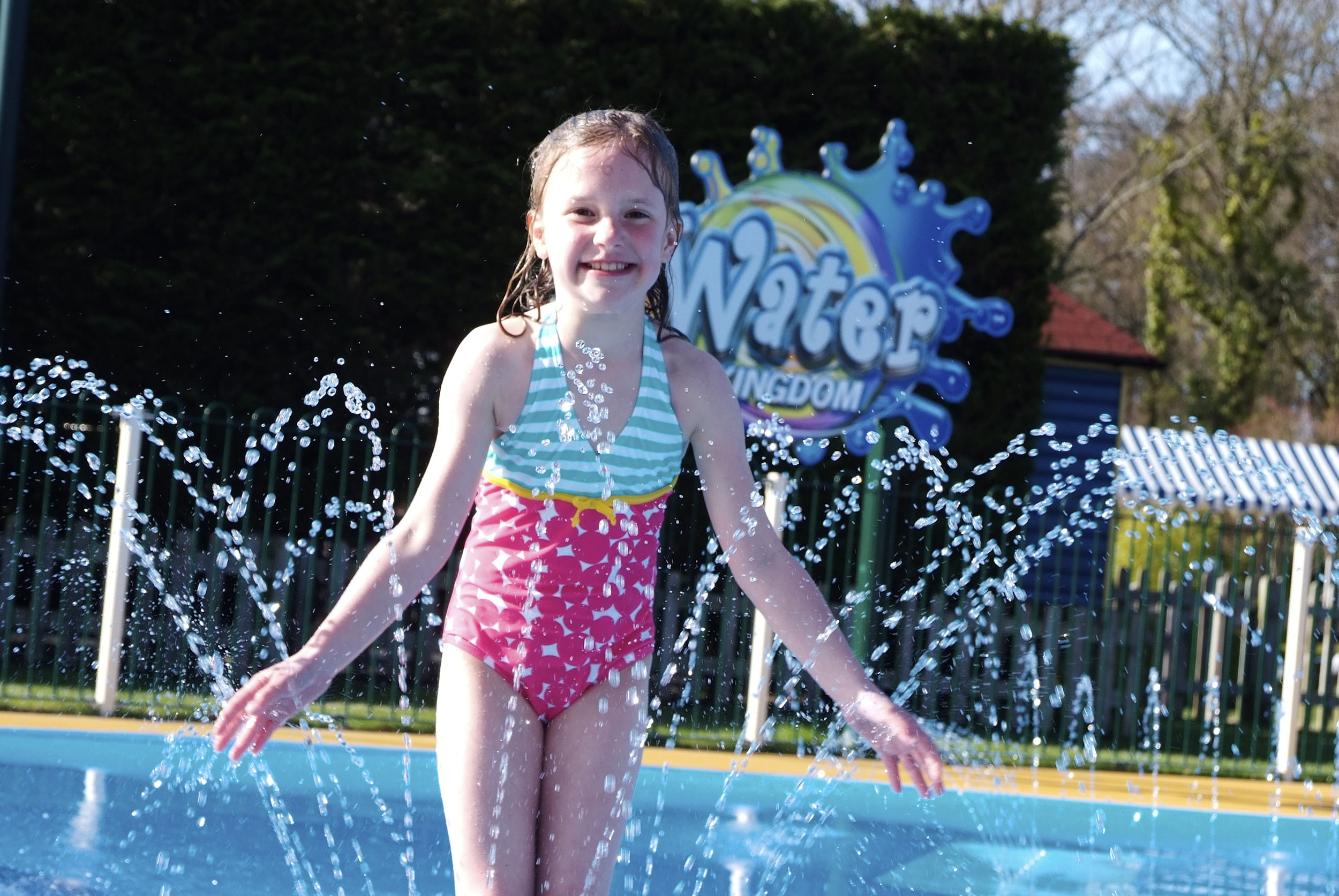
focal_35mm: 99
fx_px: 3686
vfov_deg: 13.9
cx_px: 670
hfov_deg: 20.6
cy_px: 448
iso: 400
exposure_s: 1/320
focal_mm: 66
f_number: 9
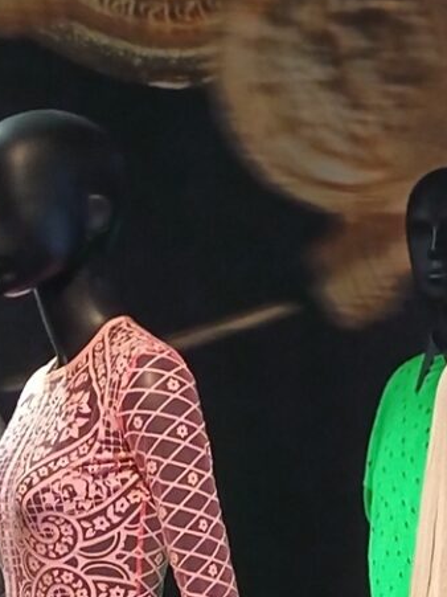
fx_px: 1878
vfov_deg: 17.4
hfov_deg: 13.5
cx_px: 406
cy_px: 661
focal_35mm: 109
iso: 3989
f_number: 4
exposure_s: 1/25
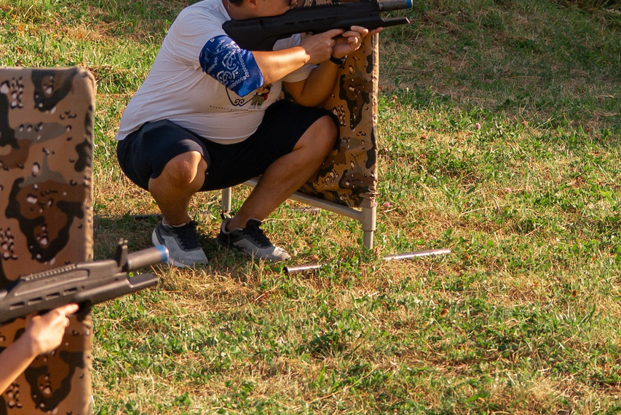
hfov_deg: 9.8
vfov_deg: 6.5
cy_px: 132
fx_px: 3623
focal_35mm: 210
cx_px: 328
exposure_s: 1/500
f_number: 5.6
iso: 320
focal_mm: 70
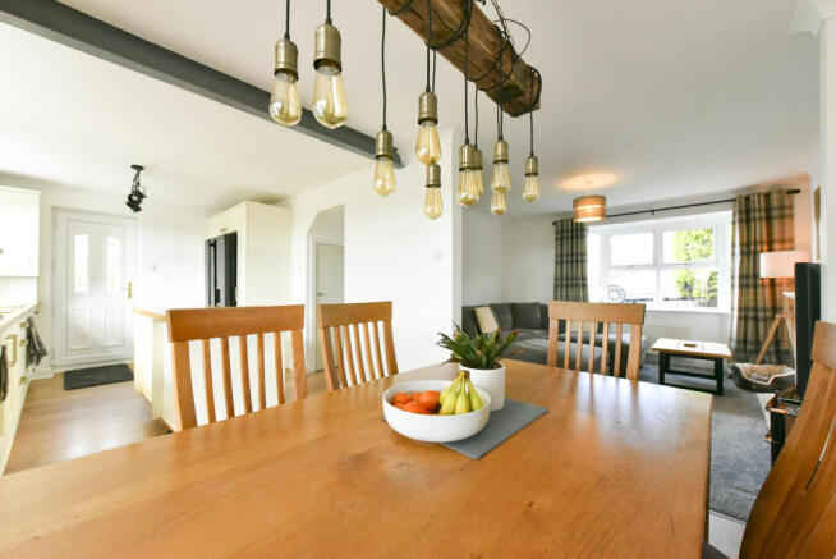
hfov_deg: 104.2
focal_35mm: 14
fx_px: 325
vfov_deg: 81.3
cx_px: 418
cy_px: 280
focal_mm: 14
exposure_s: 1/400
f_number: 8
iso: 12800
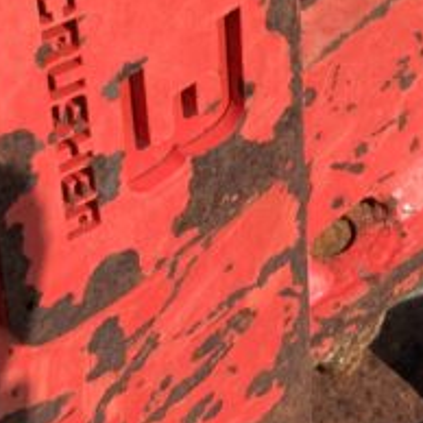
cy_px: -216
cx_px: 253
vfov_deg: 12.3
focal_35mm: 135
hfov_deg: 12.9
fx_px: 1866
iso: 16
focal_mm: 3
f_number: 1.8
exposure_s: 1/1250
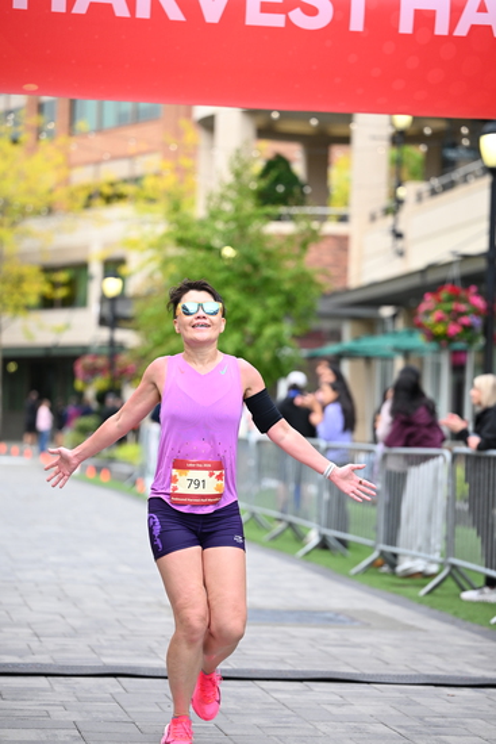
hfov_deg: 13.2
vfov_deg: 19.6
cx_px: 248
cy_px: 372
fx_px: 2148
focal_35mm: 104
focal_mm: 104
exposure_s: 1/2000
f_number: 2.8
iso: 1000
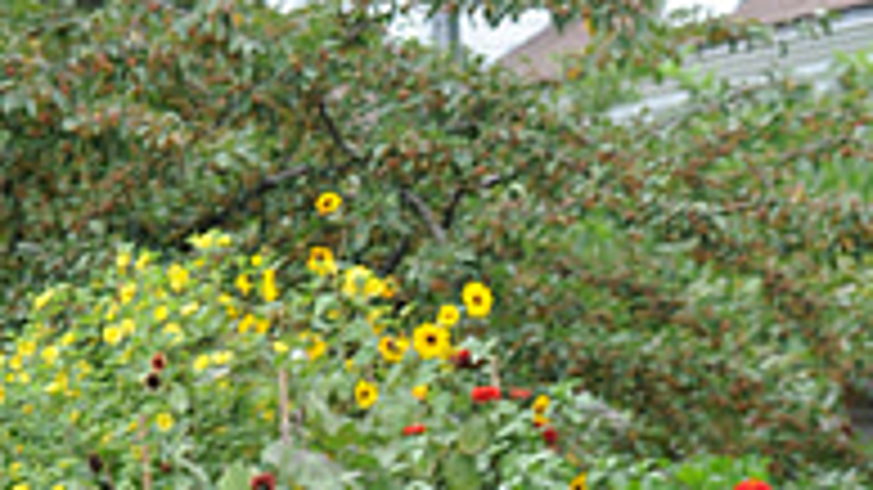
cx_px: 819
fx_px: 7961
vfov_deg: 3.5
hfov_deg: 6.3
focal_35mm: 344
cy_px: 1106
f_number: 7.1
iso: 500
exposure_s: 1/200
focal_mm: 110
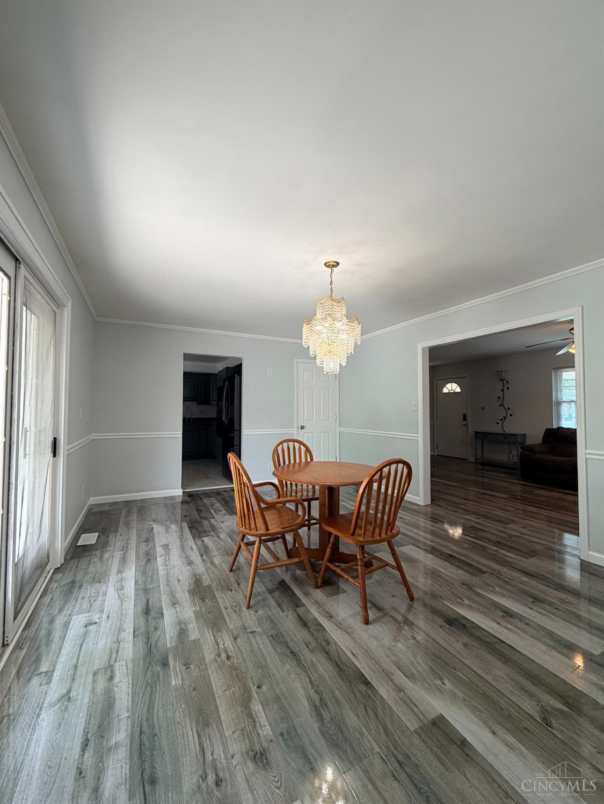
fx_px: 326
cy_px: 402
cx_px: 302
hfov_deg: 85.7
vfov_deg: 102.0
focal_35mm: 14
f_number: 2.2
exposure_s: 1/121
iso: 160
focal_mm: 2.22
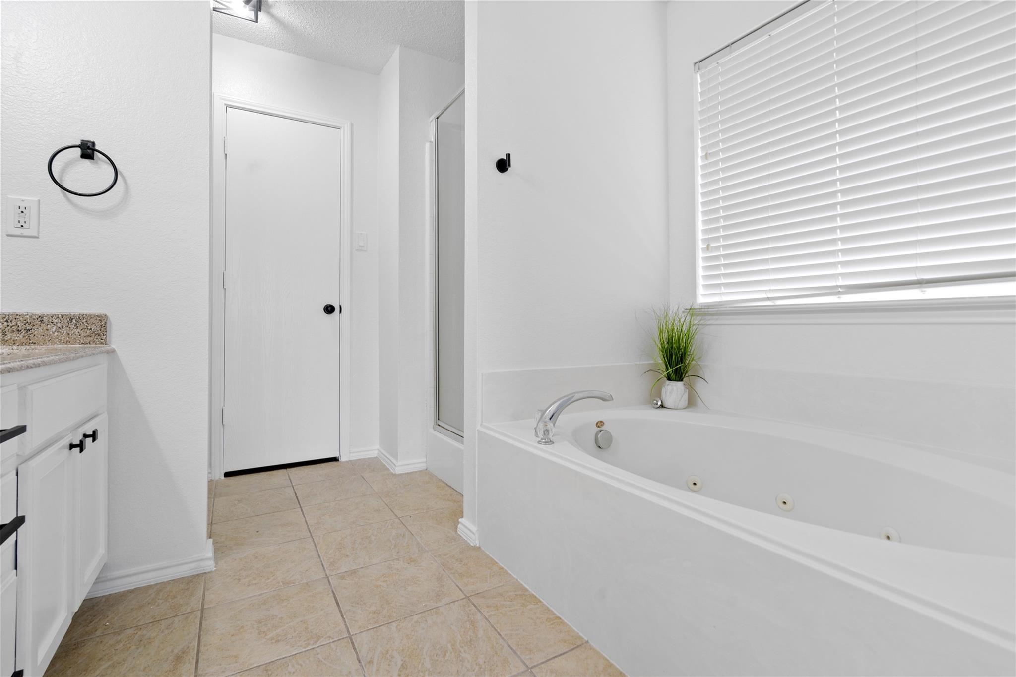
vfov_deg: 73.7
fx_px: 451
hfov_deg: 96.7
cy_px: 338
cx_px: 508
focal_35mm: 16
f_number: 8
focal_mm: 16
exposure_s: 1/2
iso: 100
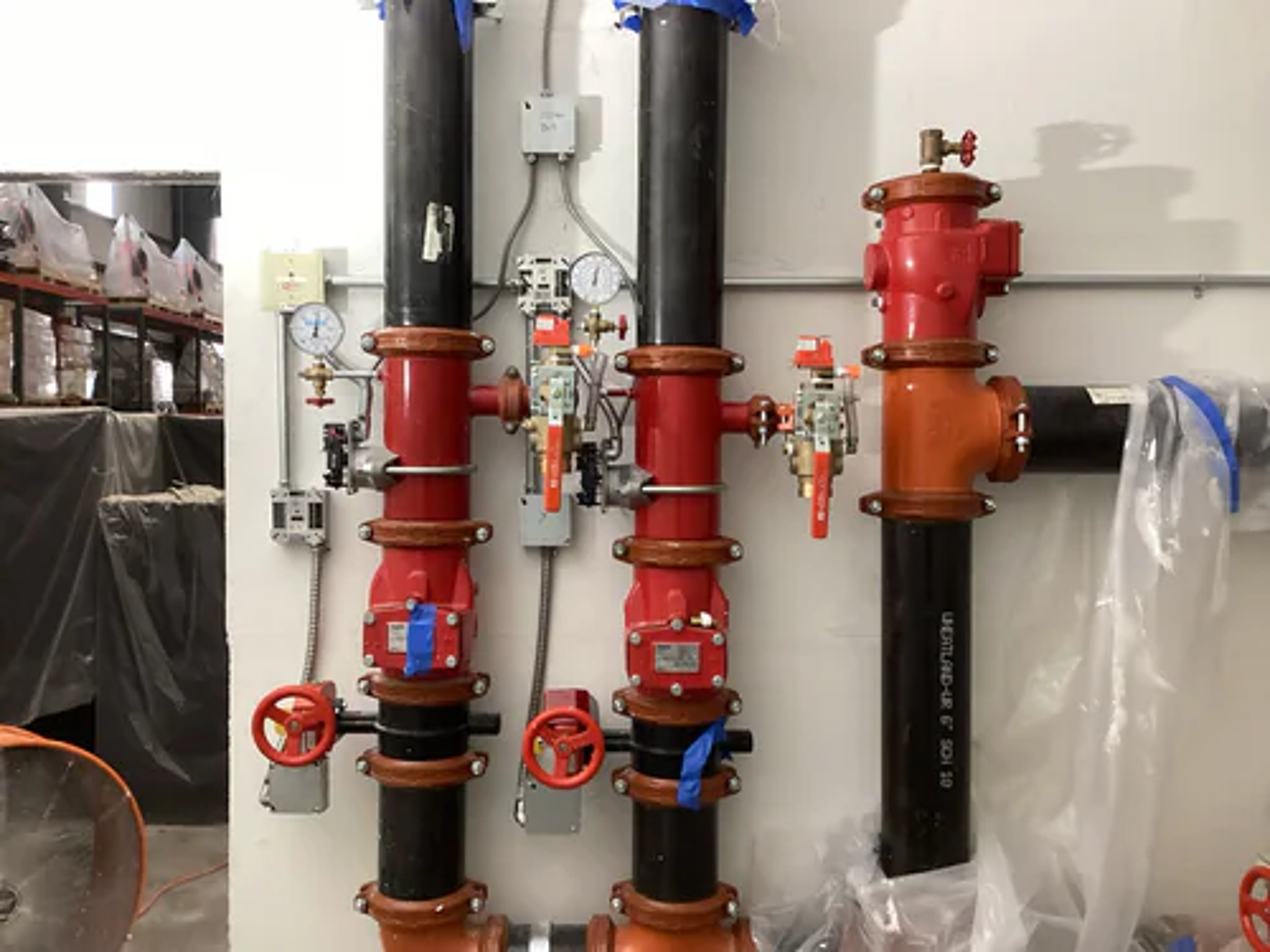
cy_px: 476
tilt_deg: -2.7
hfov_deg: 58.4
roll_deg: -0.9
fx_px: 1137
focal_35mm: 31
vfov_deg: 45.4
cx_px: 635
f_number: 2.4
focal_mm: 3.3
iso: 200
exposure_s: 1/60
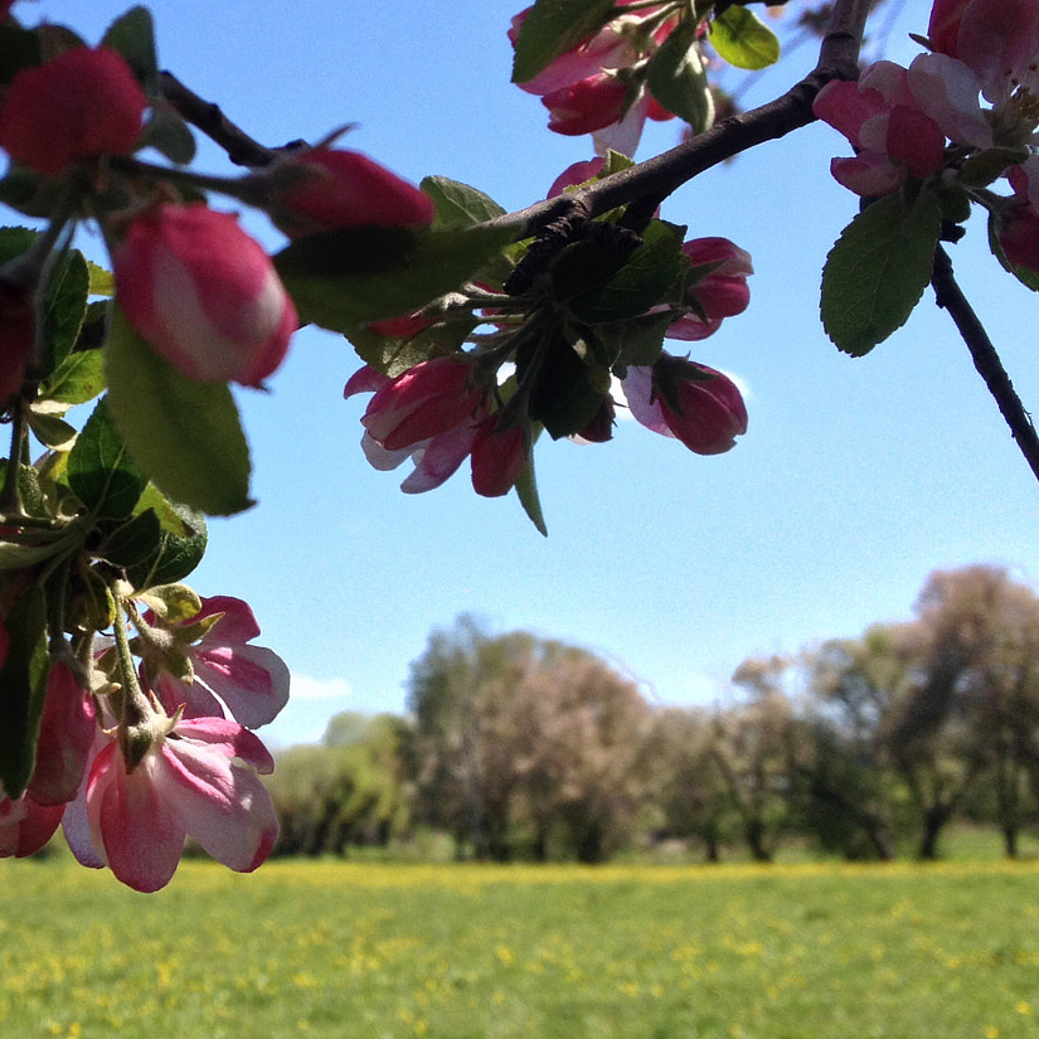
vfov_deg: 28.6
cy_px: 494
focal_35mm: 60
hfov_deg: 28.3
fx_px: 2037
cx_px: 296
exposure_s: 1/1284
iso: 50
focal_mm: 4.28
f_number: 2.4
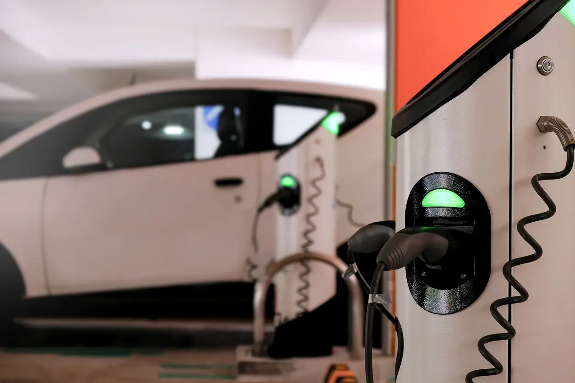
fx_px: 1326
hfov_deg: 24.5
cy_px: 192
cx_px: 288
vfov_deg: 16.5
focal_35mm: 83
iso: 500
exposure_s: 1/60
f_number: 5
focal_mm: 55.6
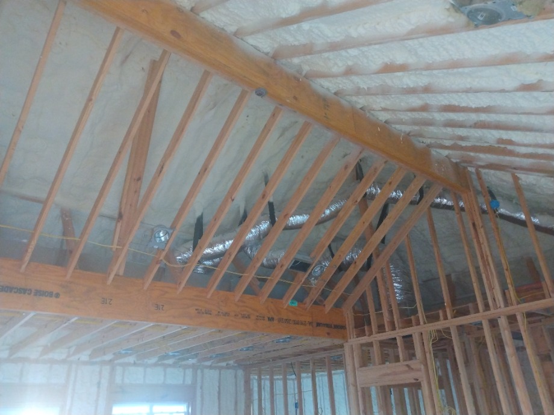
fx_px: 320
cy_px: 208
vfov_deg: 66.0
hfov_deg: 81.7
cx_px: 277
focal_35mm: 20
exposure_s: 1/30
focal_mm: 3.54
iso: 656
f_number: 2
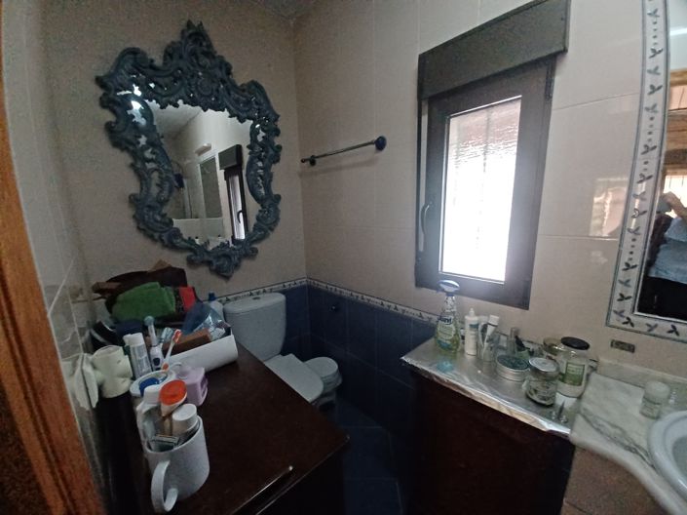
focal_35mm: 13
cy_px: 258
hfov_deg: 106.2
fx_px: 258
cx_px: 344
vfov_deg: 89.9
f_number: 2.2
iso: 320
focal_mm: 1.42
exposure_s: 1/24
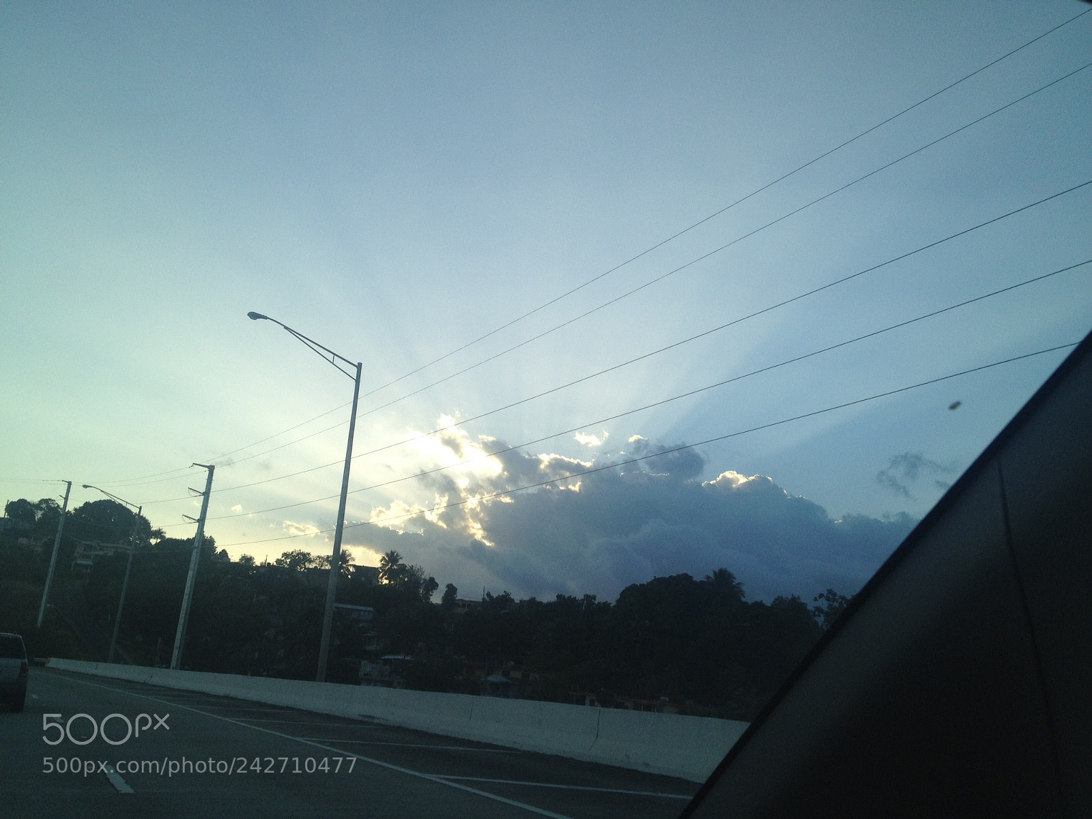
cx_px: 546
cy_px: 410
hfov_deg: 52.6
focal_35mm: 35
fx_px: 1104
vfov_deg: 40.7
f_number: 2.4
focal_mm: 4.28
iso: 50
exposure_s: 1/1151
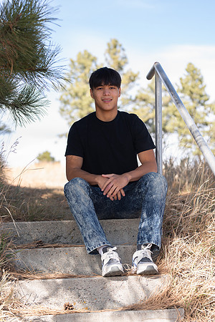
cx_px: 108
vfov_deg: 23.9
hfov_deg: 16.1
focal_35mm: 85
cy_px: 161
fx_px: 761
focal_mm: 85
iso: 31
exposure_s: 1/125
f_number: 4
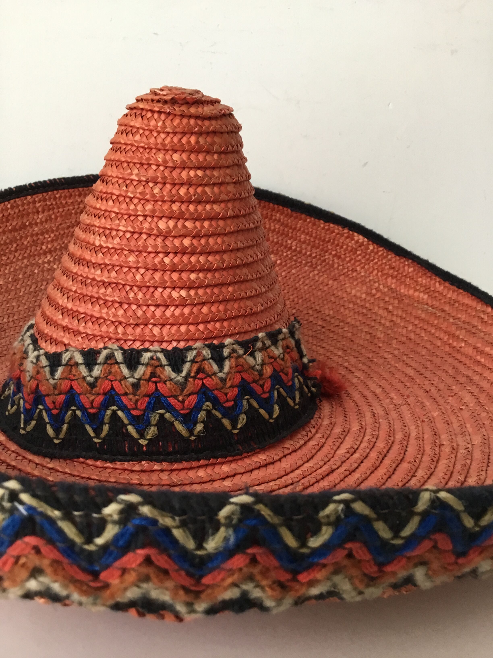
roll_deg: -2.2
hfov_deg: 45.4
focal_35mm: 31
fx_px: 589
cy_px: 329
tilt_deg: -15.1
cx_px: 246
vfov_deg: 58.4
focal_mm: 3.3
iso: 80
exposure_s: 1/33
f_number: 2.4
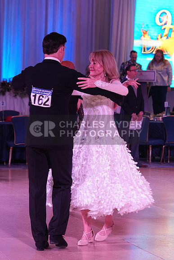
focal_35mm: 131
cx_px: 87
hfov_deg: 10.5
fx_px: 949
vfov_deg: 15.6
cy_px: 130
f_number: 5.6
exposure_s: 1/200
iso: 2000
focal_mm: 131
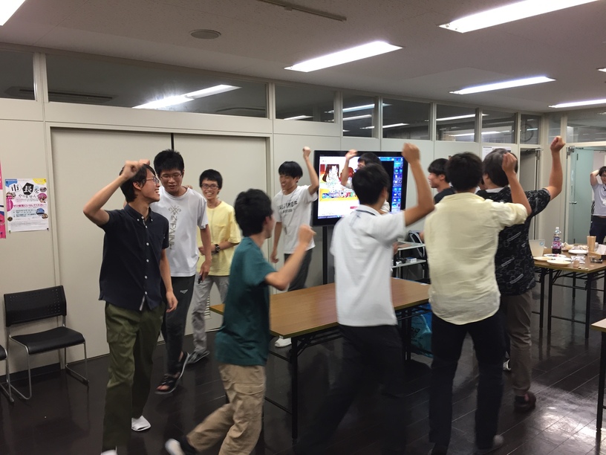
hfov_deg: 61.7
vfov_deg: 48.2
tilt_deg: -5.8
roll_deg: +0.0
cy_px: 228
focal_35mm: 29
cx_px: 303
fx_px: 508
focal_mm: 4.15
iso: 64
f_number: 2.2
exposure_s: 1/30
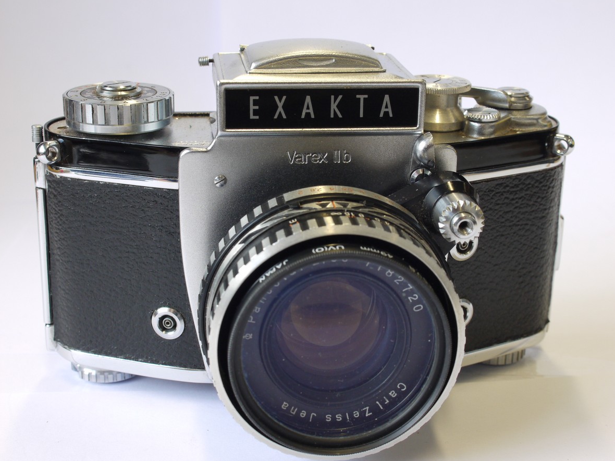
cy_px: 229
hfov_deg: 31.7
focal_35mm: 61
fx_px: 1084
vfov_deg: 24.0
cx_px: 309
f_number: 8
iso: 400
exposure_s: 1/30
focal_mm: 30
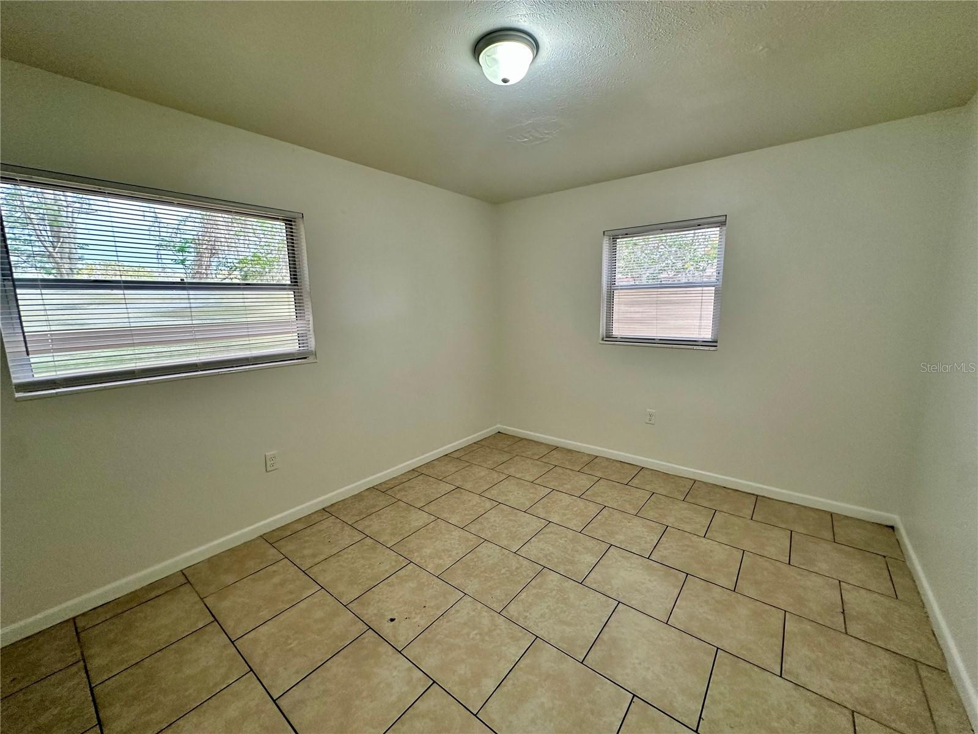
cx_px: 489
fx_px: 396
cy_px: 367
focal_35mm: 14
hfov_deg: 102.1
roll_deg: +0.8
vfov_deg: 85.7
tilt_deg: -9.3
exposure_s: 1/60
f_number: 2.2
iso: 160
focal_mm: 2.22
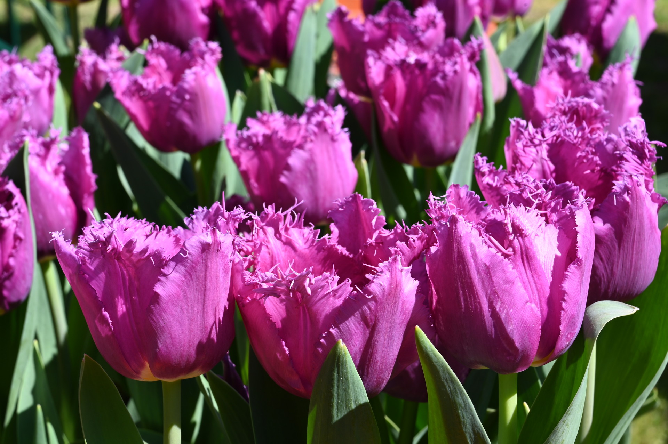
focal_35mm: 64
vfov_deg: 21.2
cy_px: 222
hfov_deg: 31.4
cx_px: 334
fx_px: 1187
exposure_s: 1/60
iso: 180
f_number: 16
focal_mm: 64
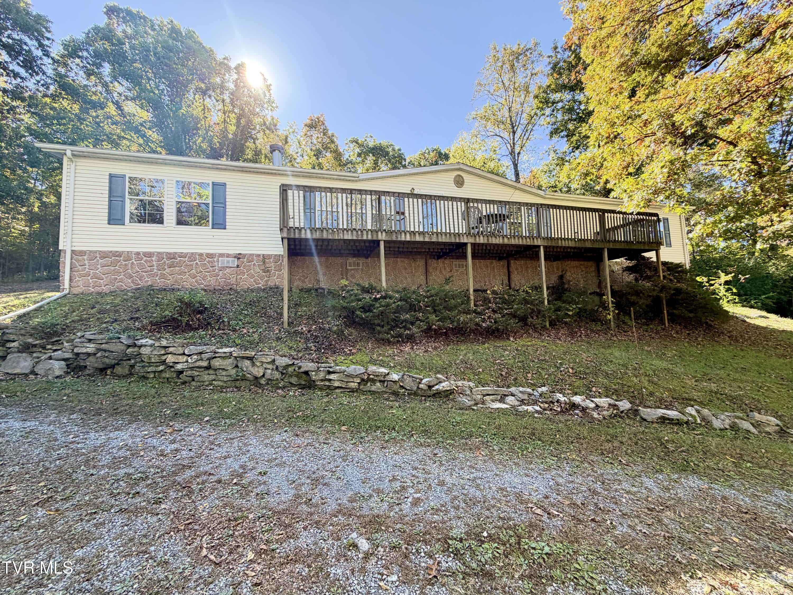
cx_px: 396
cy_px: 298
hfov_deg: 102.1
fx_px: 321
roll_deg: +2.7
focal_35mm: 14
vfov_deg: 85.7
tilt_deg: +4.8
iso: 50
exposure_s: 1/206
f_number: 2.2
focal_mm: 2.22
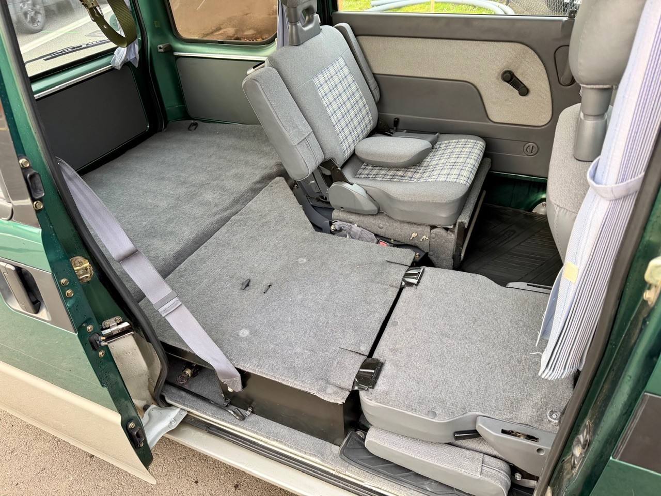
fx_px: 458
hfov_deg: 71.6
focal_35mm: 24
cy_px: 248
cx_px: 330
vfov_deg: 56.8
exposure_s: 1/121
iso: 200
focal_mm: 6.76
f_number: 1.78
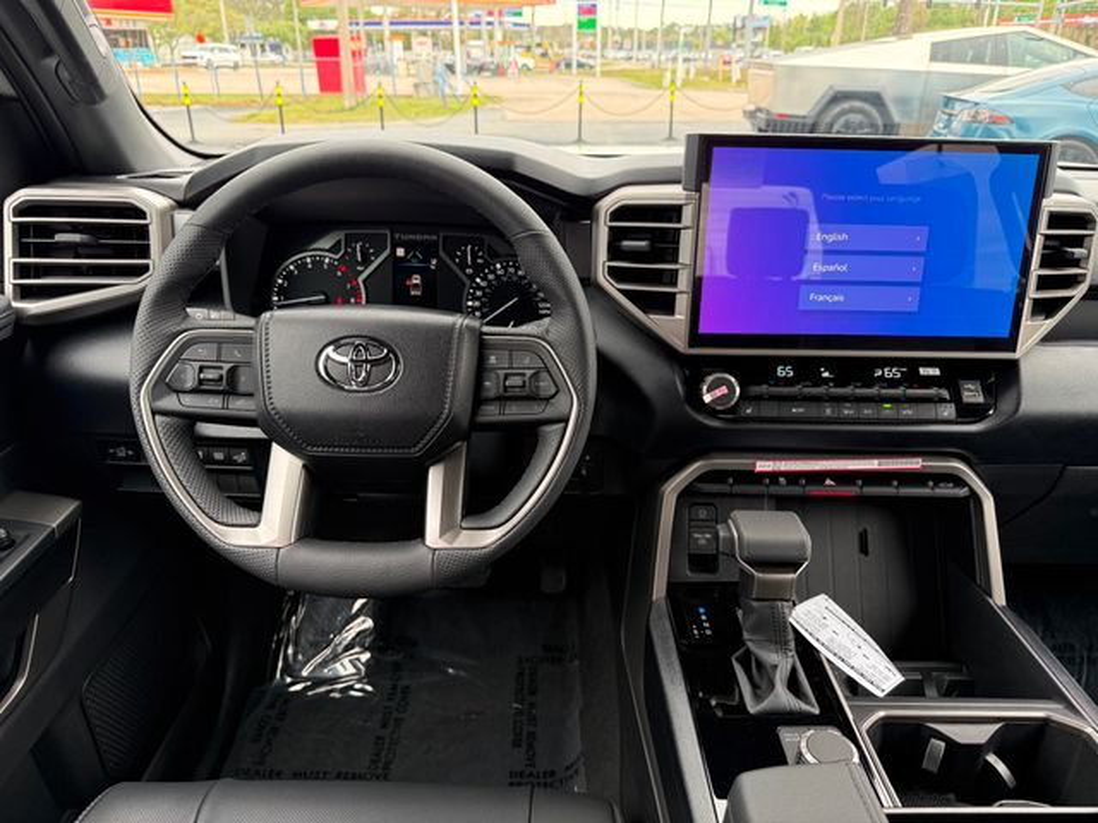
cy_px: 412
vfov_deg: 56.8
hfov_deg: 71.6
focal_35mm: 24
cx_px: 549
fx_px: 761
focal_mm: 6.76
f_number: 1.78
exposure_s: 1/158
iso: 160
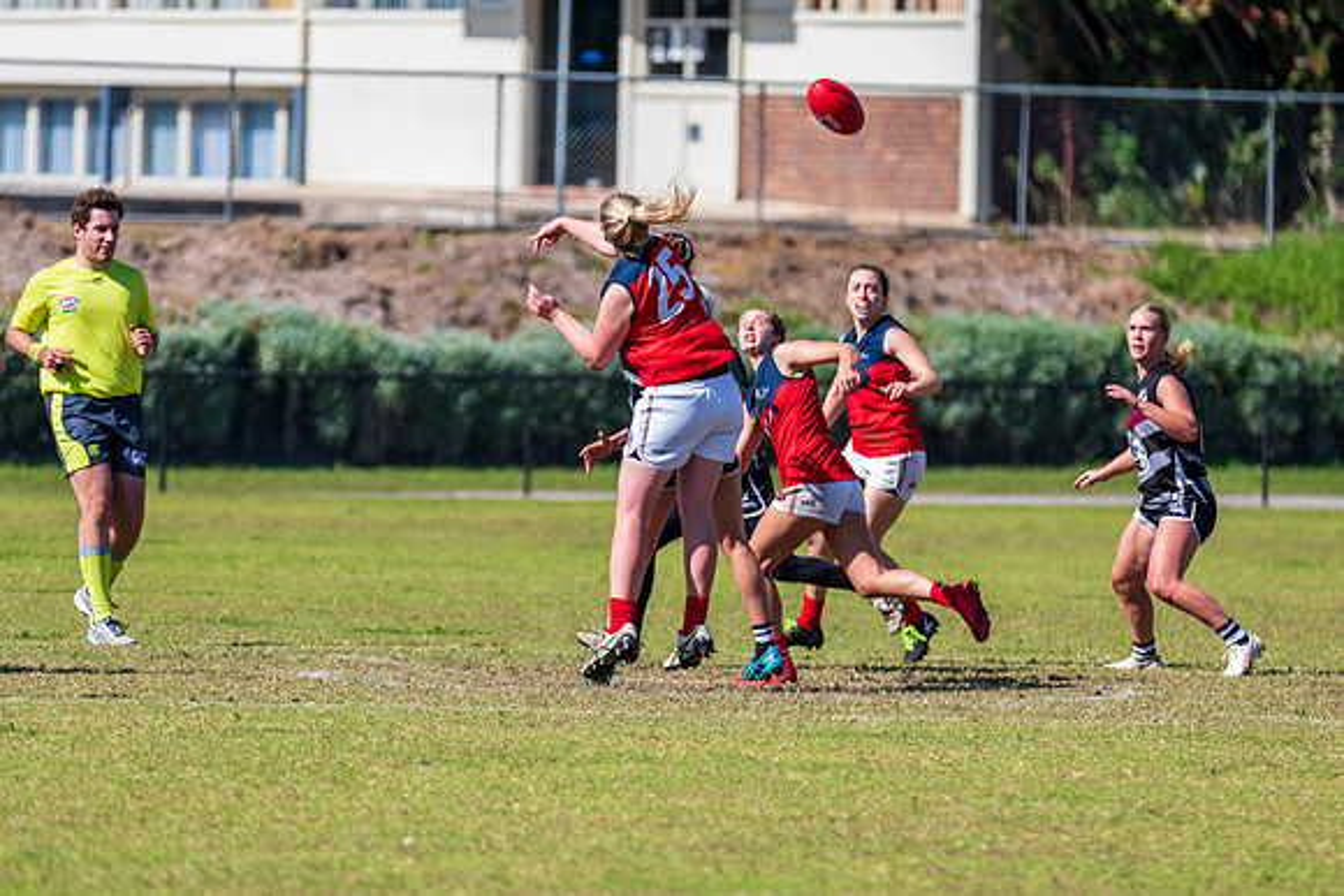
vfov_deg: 2.7
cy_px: 396
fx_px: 18750
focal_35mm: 502
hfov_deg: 4.1
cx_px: 721
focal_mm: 450
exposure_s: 1/2000
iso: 800
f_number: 8
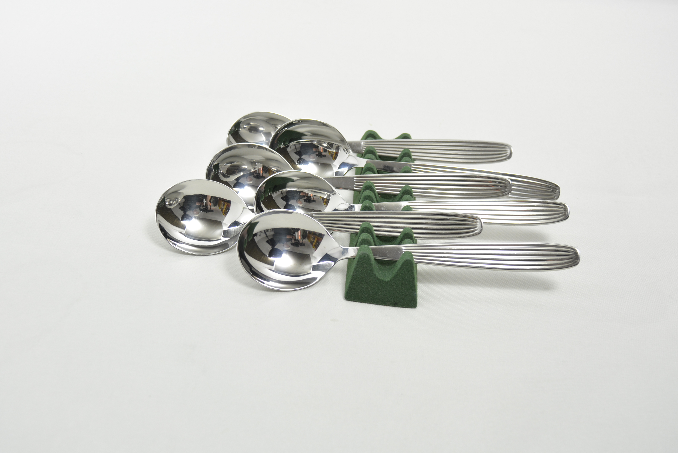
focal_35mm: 44
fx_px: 821
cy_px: 203
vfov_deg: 30.8
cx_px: 334
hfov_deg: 44.9
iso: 400
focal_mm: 25
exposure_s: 1/3
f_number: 5.6
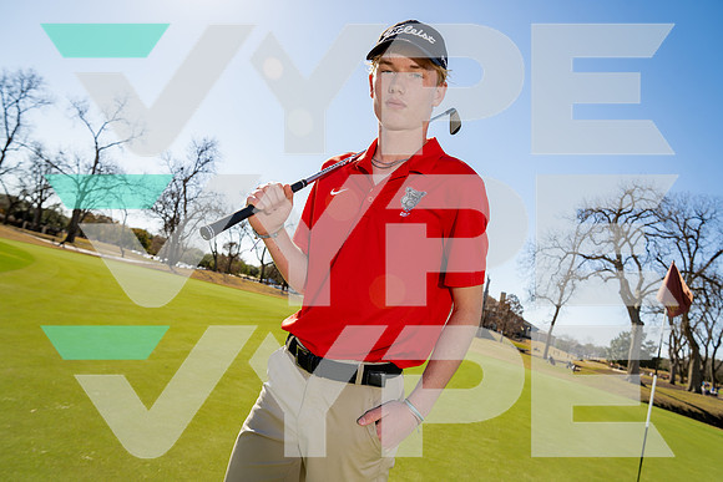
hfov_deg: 73.7
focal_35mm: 24
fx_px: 482
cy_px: 241
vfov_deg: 53.2
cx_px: 362
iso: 100
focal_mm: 24
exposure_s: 1/250
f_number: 5.6
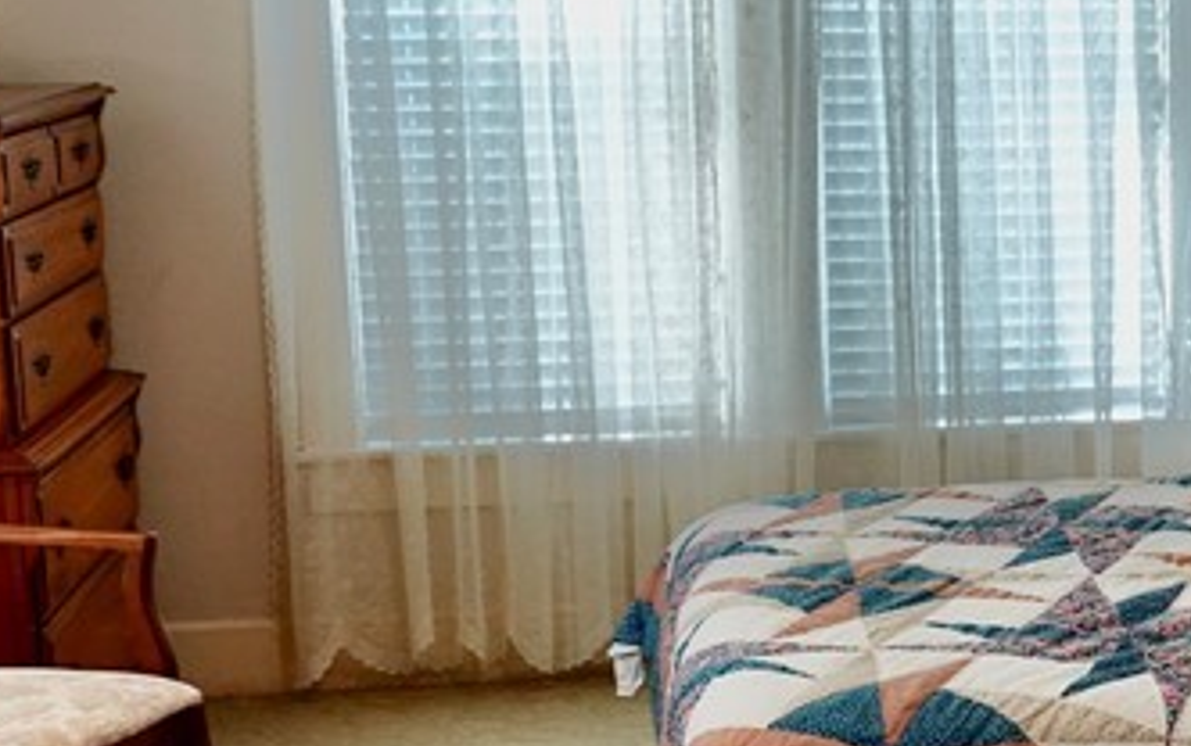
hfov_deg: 24.8
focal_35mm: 80
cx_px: 1148
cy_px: 409
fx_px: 2598
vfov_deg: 16.3
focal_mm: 8.8
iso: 200
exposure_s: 1/30
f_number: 2.4
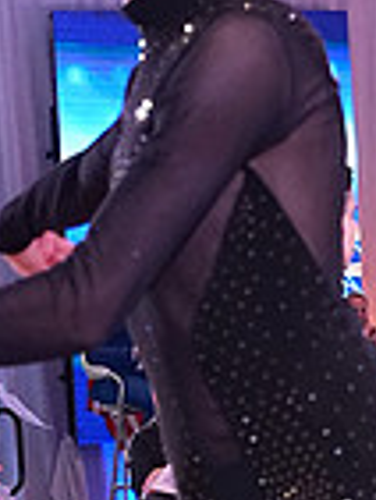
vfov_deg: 9.1
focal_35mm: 213
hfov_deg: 6.9
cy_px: 727
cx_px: -232
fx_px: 3080
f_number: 4
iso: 3200
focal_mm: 36
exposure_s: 1/400
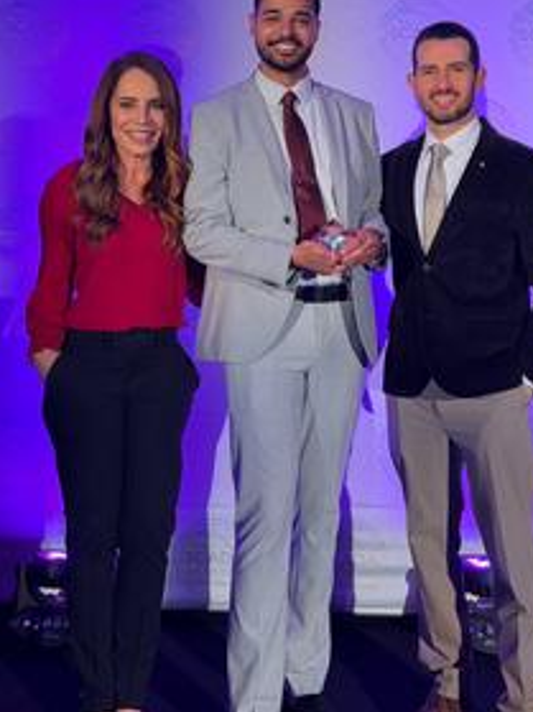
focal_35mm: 62
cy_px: 357
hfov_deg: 23.6
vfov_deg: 31.2
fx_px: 1274
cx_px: 301
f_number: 1.78
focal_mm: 6.76
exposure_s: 1/60
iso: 100
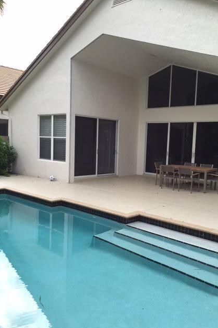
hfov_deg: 42.2
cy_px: 167
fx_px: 282
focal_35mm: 31
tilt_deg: -5.1
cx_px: 125
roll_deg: -2.2
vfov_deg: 60.3
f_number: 2.2
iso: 32
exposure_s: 1/460
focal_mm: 4.15
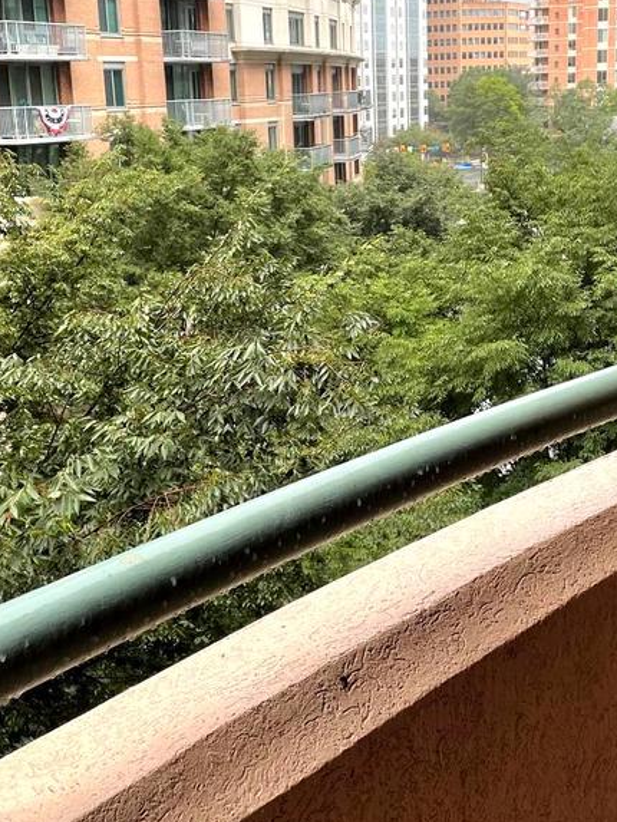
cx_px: 340
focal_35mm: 49
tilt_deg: -14.1
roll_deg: +1.6
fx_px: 1164
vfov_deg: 38.8
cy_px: 353
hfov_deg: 29.7
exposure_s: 1/252
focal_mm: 4.2
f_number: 1.6
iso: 32
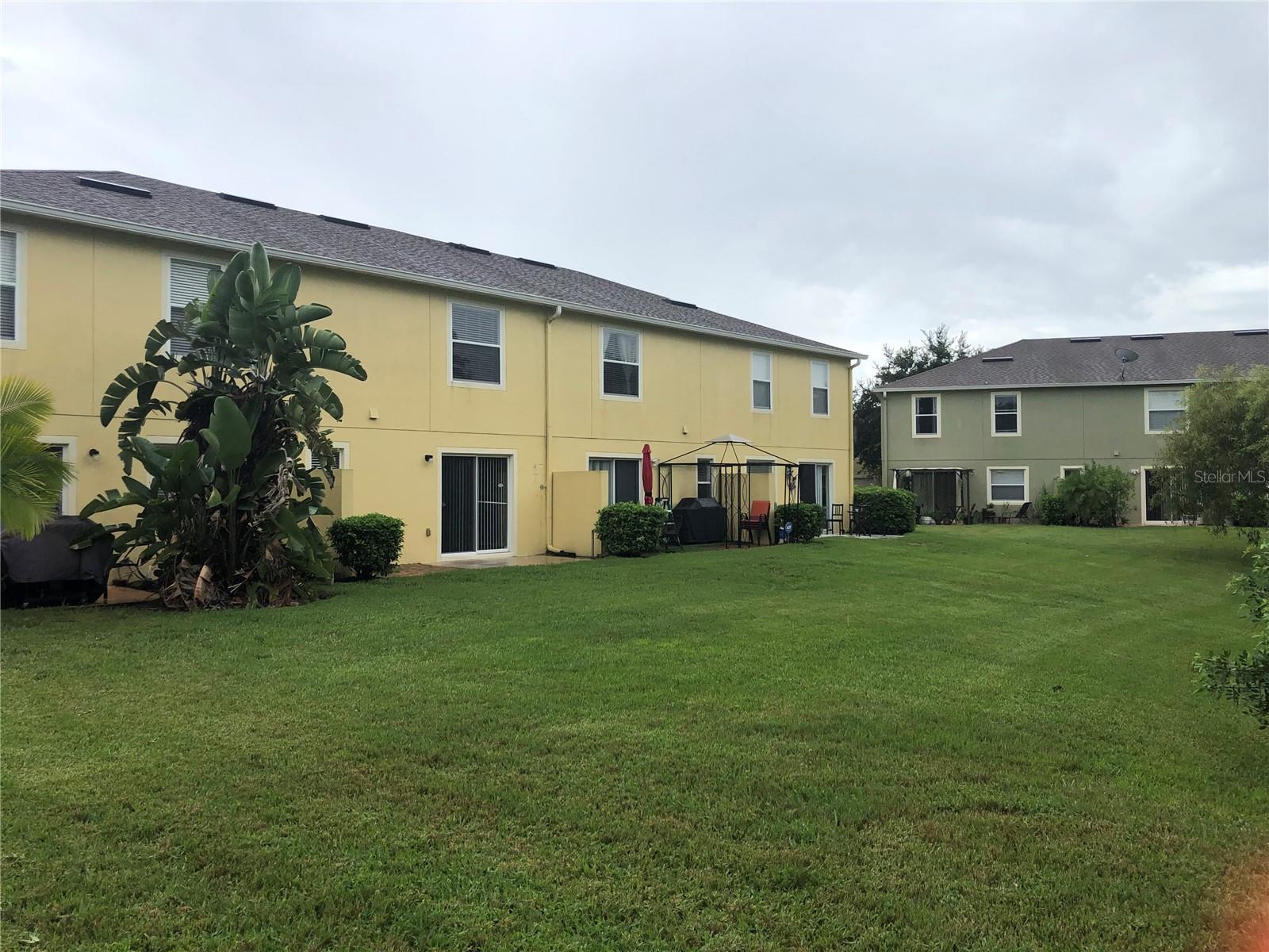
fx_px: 1026
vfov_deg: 49.7
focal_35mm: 28
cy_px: 476
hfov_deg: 63.4
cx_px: 634
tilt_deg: +0.7
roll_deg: +0.8
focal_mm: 3.99
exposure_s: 1/600
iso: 20
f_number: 1.8
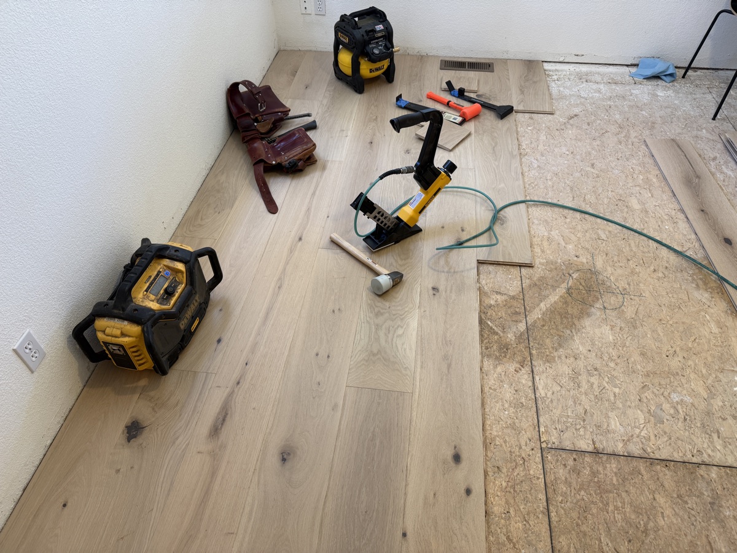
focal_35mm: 24
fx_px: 511
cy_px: 276
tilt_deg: -45.5
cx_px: 368
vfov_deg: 56.8
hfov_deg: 71.6
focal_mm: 6.76
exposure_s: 1/60
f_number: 1.78
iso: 125
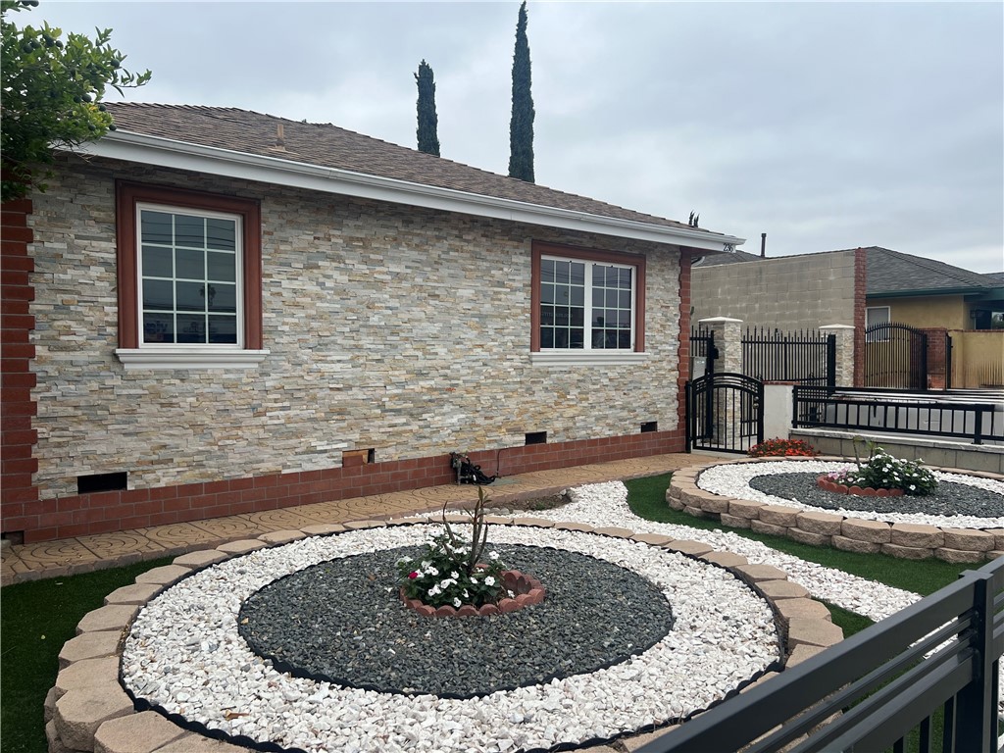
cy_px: 376
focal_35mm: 26
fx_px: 754
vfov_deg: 53.1
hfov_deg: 67.3
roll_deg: -0.5
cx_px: 502
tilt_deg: -2.4
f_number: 1.5
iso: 50
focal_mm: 5.7
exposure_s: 1/3831
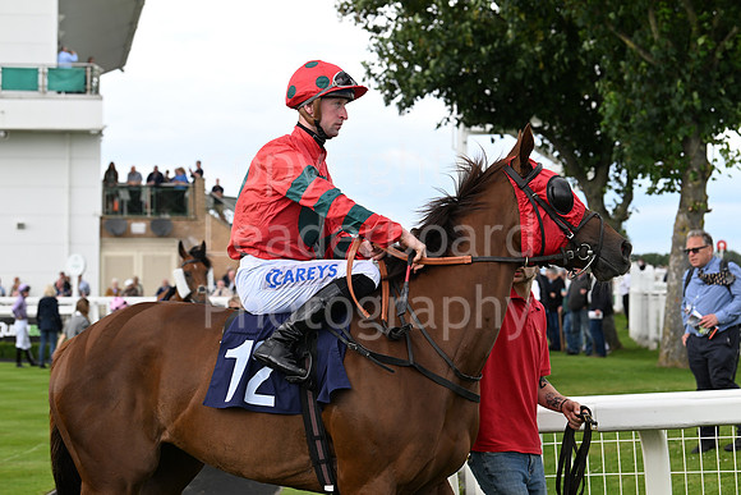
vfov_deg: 15.9
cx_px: 370
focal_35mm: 86
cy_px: 248
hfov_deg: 23.6
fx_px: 1770
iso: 500
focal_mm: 86
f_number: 5.6
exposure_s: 1/640
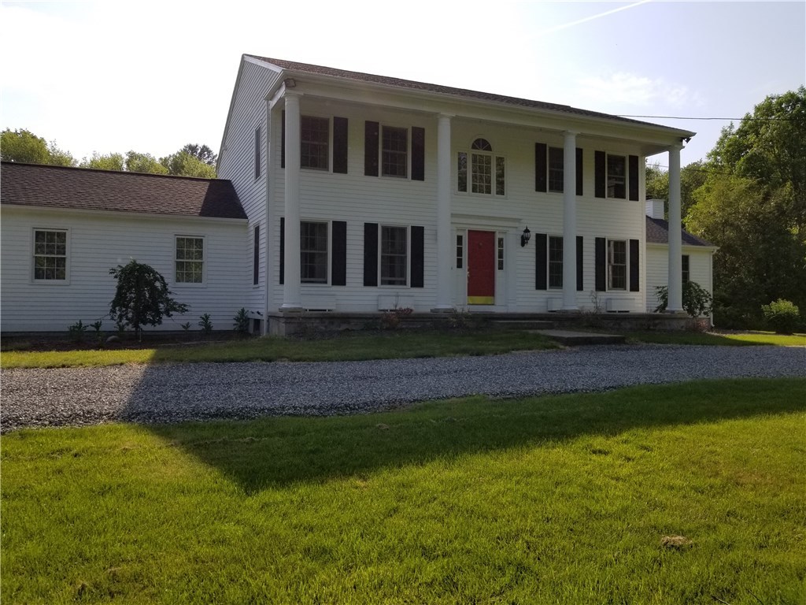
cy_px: 302
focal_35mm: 26
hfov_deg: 67.3
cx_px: 403
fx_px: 605
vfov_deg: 53.1
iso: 50
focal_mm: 4.25
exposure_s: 1/3088
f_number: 1.7
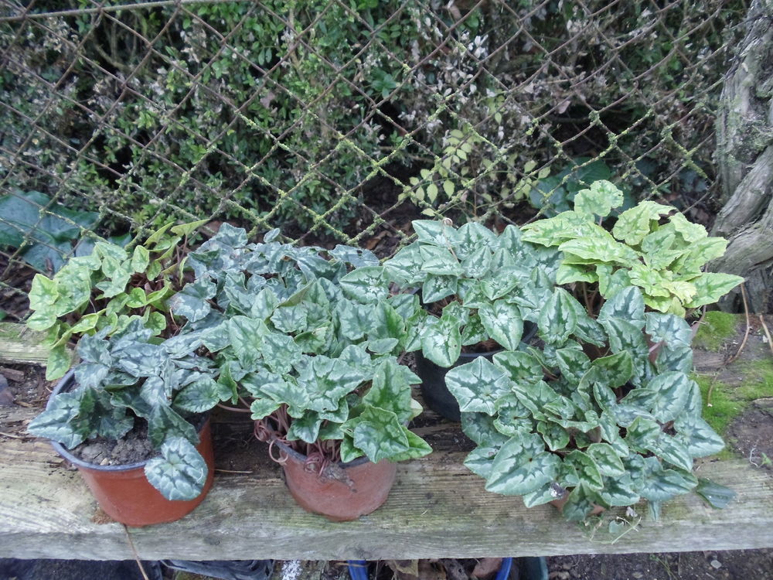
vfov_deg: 32.9
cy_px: 290
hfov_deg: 42.9
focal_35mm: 44
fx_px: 983
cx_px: 386
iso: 200
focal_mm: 6
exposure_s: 1/60
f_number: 3.5
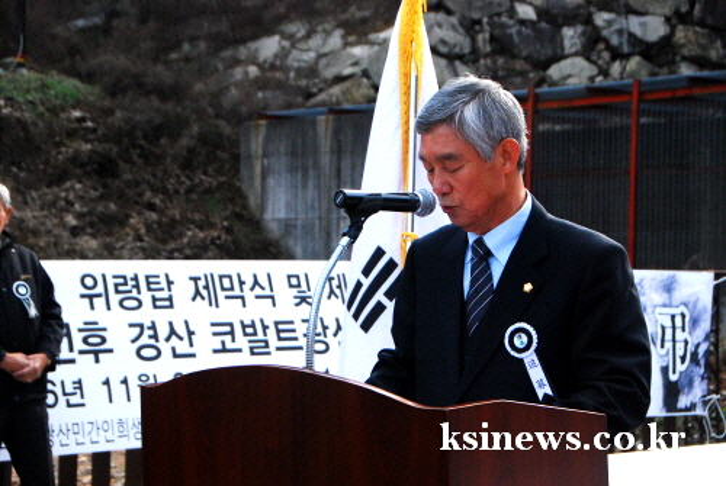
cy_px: 243
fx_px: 1666
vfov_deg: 16.6
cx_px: 363
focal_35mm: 82
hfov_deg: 24.6
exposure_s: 1/800
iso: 1250
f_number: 8
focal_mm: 55
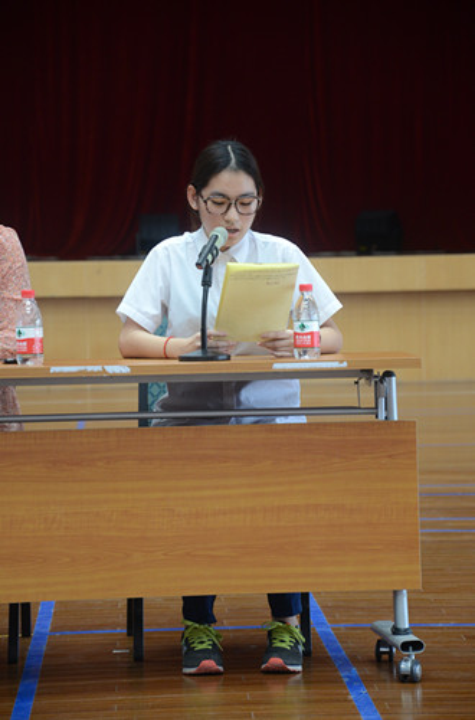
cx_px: 238
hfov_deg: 8.7
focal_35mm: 158
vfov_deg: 13.1
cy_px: 360
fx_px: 3139
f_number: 5.6
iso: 800
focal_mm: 105
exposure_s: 1/50
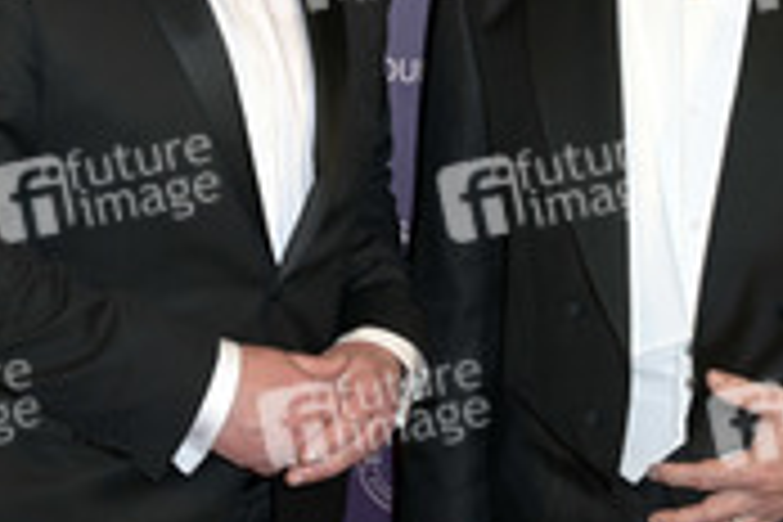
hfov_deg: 23.1
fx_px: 1914
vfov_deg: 15.4
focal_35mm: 88
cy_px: 76
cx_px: 434
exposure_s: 1/250
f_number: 5.6
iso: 640
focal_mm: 34
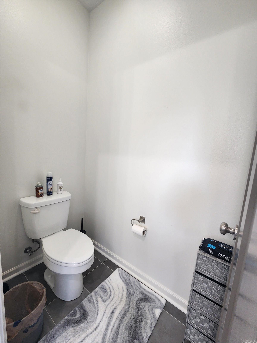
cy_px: 172
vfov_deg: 106.2
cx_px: 128
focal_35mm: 13
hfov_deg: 89.9
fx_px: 129
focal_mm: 2.2
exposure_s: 1/60
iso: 160
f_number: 2.2
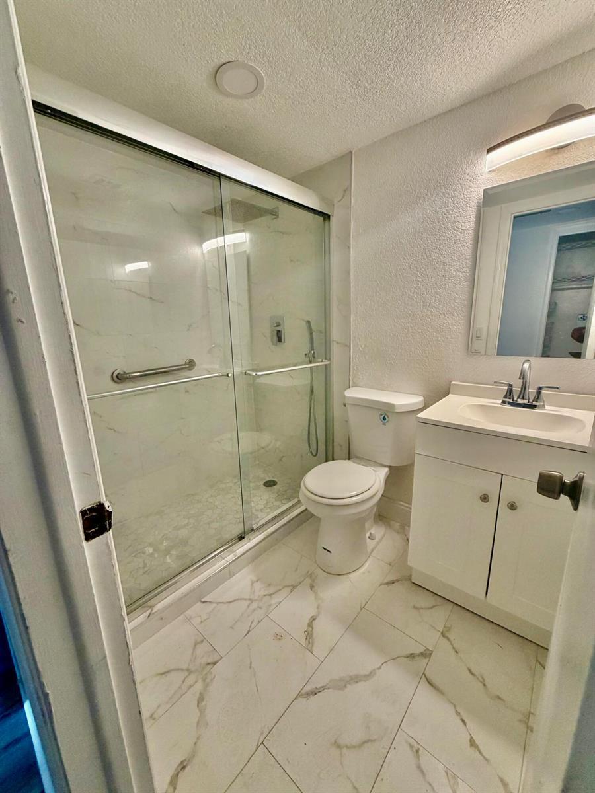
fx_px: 321
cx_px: 298
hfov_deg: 85.7
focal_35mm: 14
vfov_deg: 102.1
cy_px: 396
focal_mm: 2.22
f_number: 2.2
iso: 250
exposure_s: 1/120
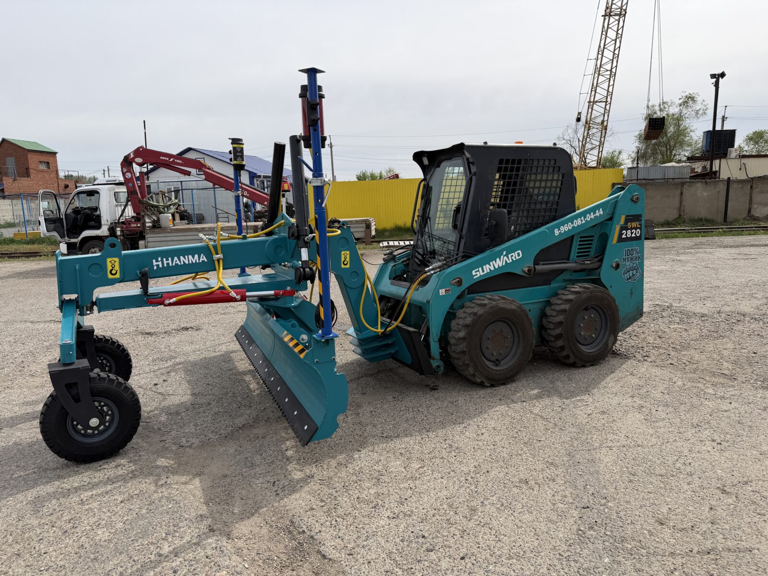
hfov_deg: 71.6
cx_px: 384
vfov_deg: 56.8
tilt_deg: -7.9
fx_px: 532
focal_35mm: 24
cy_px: 288
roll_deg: +2.4
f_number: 1.78
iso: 80
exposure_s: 1/4673
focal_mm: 6.76
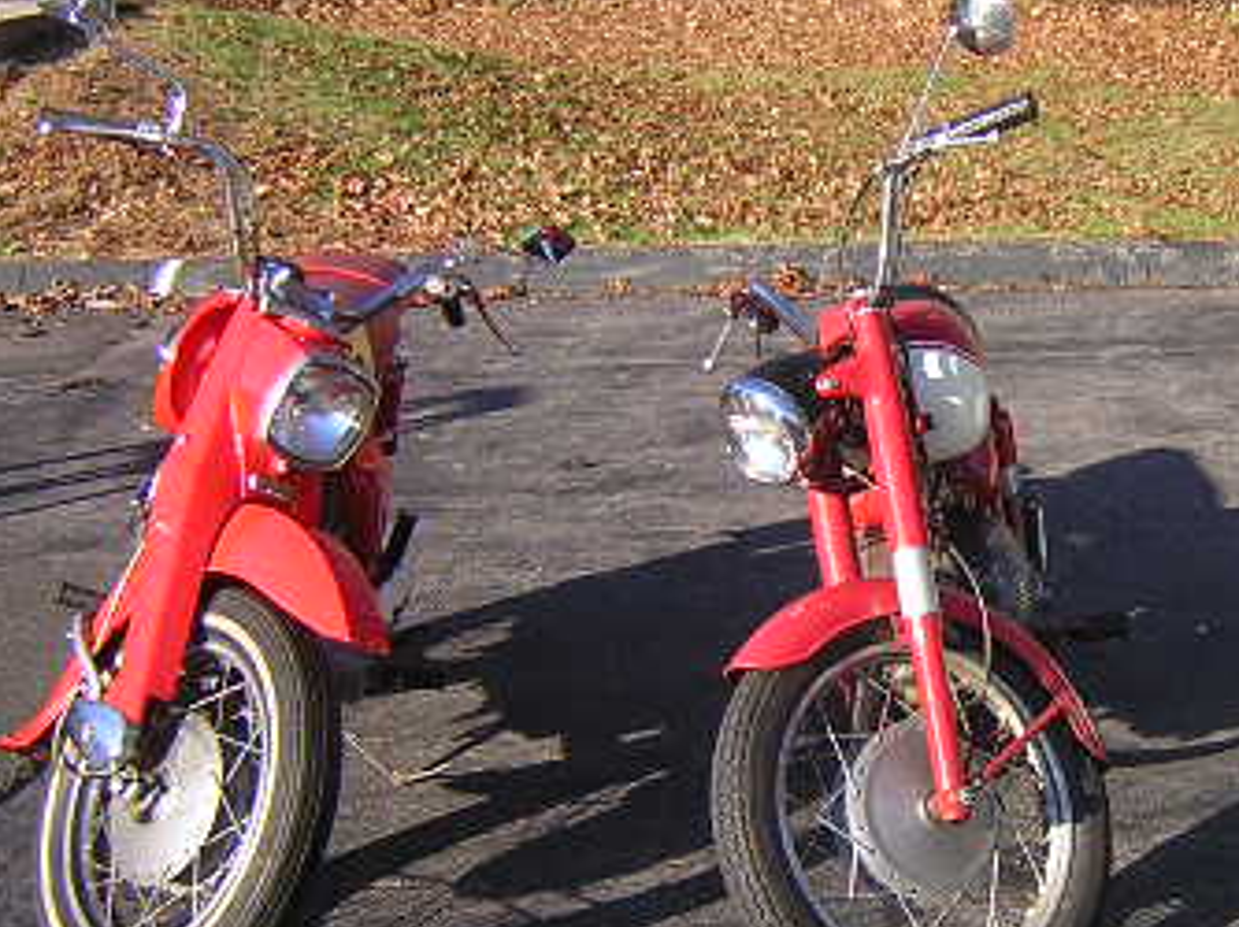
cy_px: 493
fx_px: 2468
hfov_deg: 27.6
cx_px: 987
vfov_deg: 21.3
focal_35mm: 69
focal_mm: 4.7
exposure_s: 1/537
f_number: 2.6
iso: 100
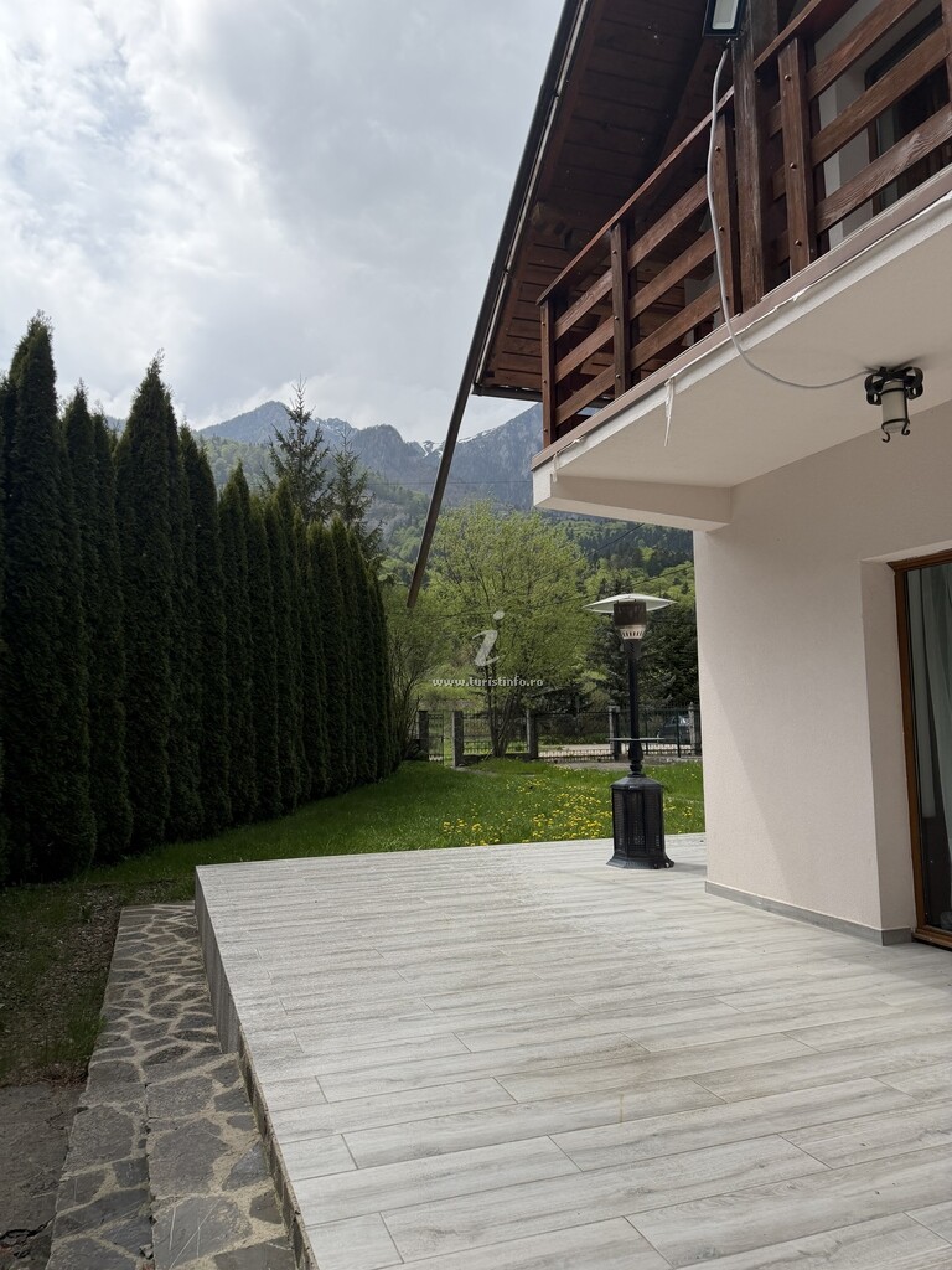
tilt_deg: +6.1
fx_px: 880
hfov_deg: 56.8
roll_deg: -0.1
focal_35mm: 24
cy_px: 635
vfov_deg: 71.6
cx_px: 476
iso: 100
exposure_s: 1/7353
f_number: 1.78
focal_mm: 6.76
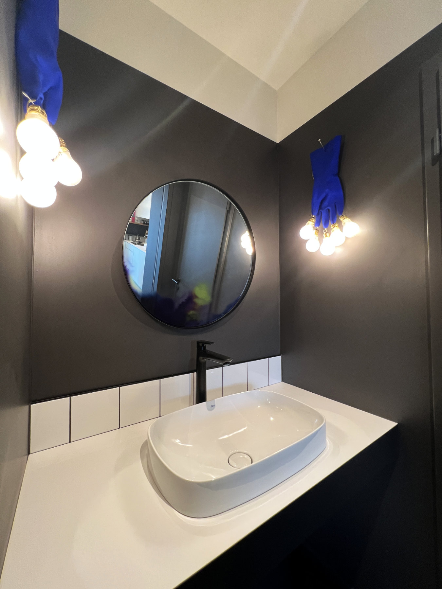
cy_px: 294
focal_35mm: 13
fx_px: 221
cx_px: 221
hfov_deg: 89.9
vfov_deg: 106.2
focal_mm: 1.6
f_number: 1.8
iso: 200
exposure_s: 1/50
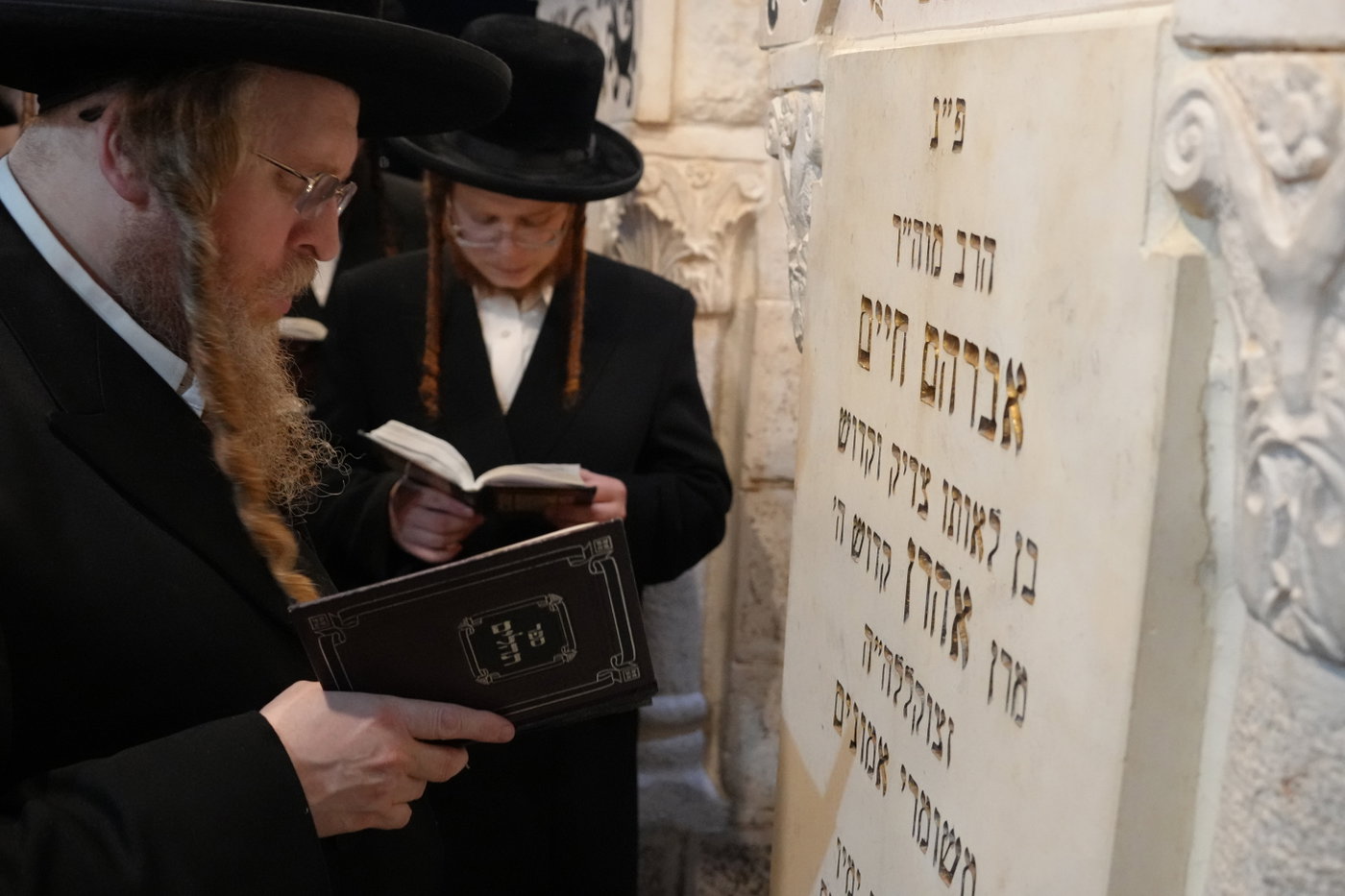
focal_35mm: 42
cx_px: 672
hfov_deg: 46.4
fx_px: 1569
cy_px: 448
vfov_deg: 31.9
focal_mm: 28
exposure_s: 1/160
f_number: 4
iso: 6400
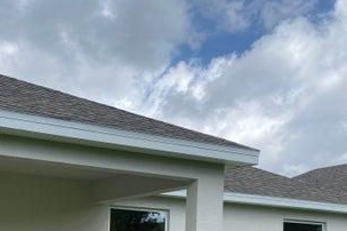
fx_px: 549
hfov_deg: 34.1
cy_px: 270
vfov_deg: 22.1
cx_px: 71
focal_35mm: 57
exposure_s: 1/2513
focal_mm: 4.25
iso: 32
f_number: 1.8
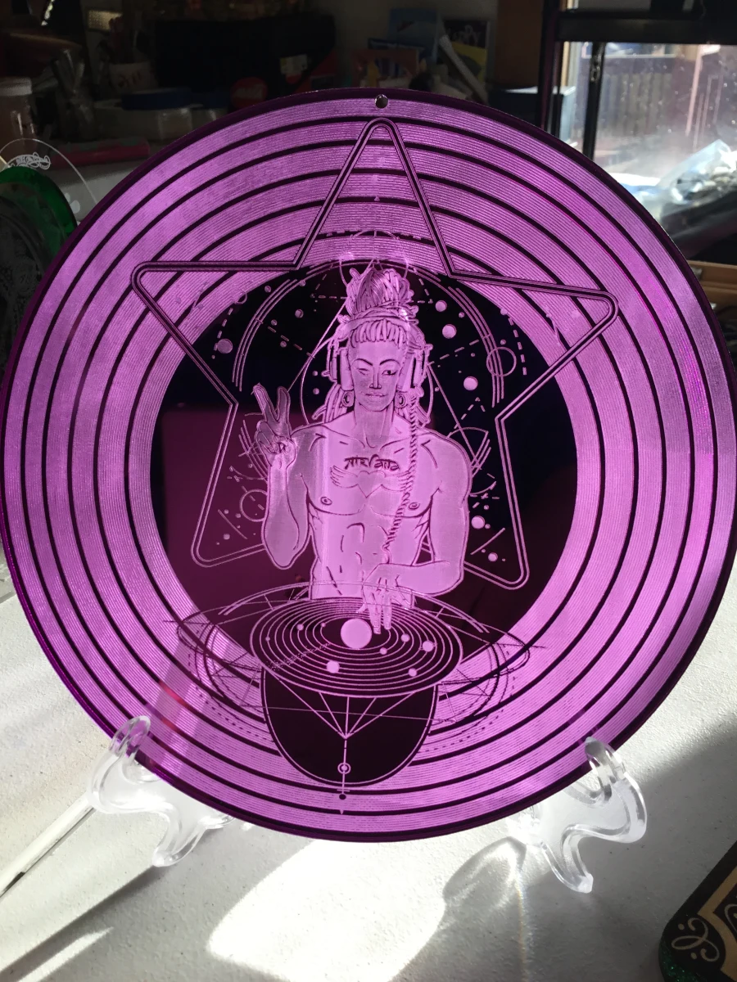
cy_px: 491
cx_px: 368
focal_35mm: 31
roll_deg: +1.6
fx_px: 880
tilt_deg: -29.5
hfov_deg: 45.4
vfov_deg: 58.4
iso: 25
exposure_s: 1/204
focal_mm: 3.3
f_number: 2.4
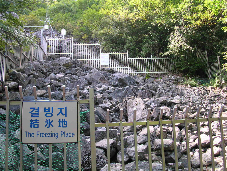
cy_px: 86
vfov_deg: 38.7
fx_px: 243
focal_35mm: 37
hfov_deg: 50.1
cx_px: 114
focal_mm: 5.6
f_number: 2.7
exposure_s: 1/85.8
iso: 100
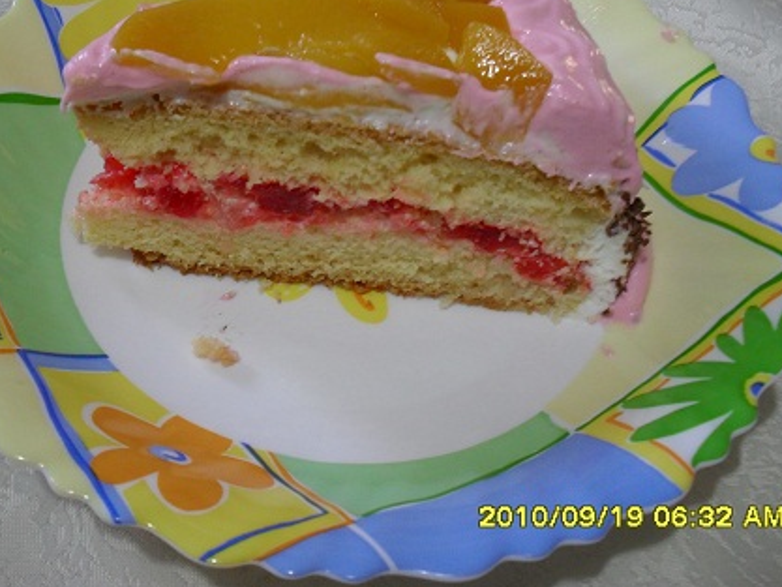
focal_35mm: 46
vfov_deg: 31.3
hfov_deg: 41.1
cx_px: 315
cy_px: 205
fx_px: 1039
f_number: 3.2
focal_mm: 6.3
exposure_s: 1/15
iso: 200
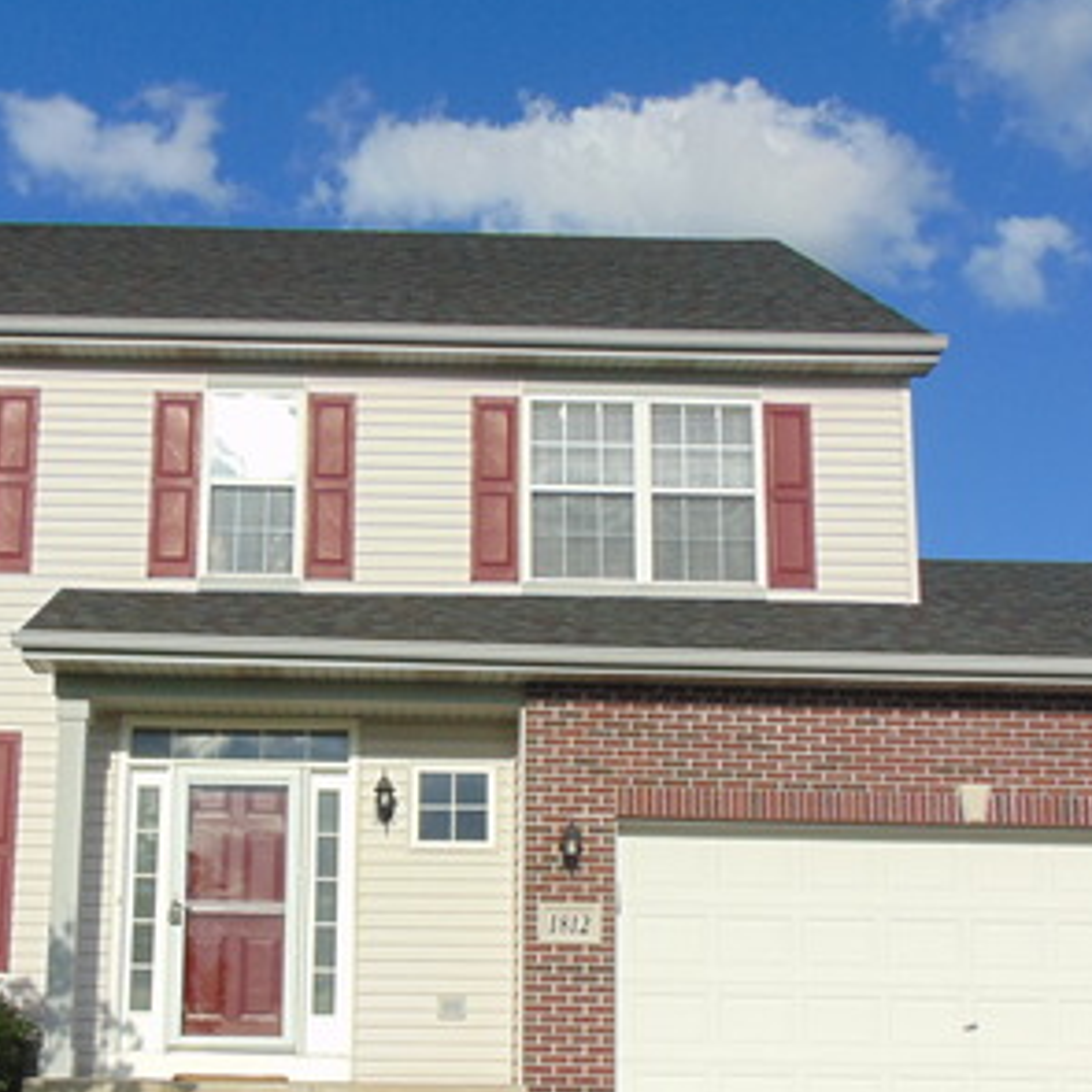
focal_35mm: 48
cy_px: 774
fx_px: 1713
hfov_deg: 35.1
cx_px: 378
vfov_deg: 34.8
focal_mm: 4.5
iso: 80
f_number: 7.7
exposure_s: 1/250
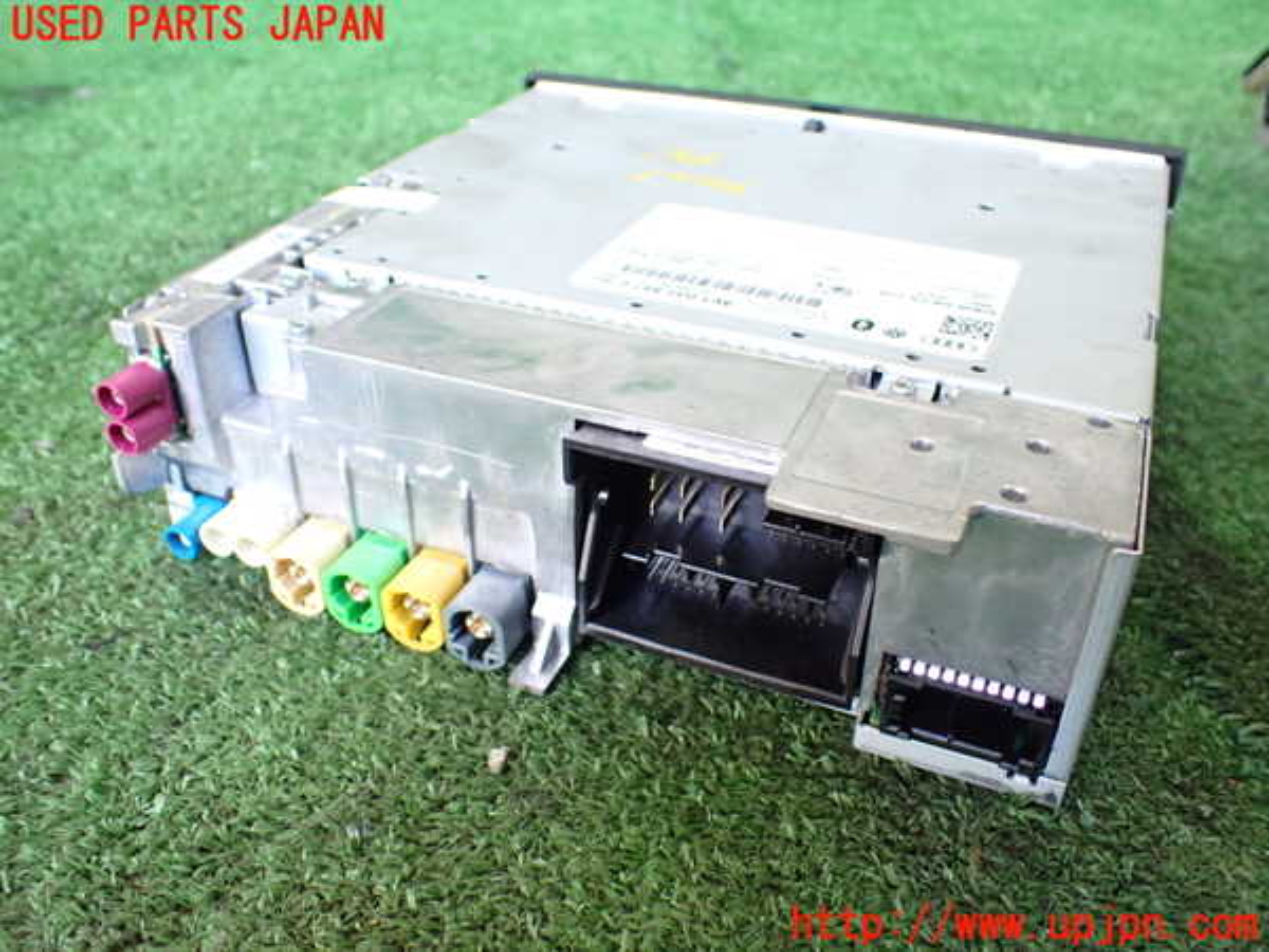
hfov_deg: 60.0
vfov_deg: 46.8
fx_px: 1100
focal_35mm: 30
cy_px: 476
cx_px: 634
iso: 800
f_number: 2.3
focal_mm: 5.4
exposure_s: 1/125
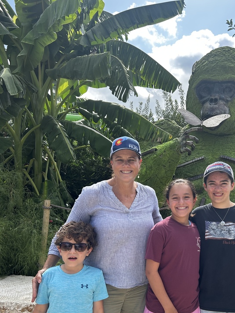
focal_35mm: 37
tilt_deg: +0.2
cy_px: 197
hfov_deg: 38.1
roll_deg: +0.2
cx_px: 162
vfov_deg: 49.6
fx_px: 335
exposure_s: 1/1468
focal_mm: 5.7
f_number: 1.5
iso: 50
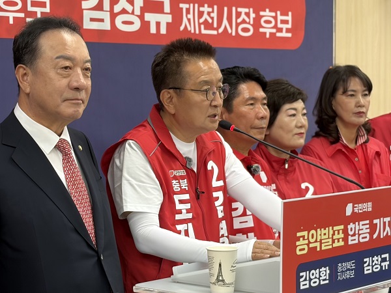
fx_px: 587
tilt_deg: -3.1
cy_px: 146
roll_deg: +0.7
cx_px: 196
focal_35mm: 52
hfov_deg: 36.8
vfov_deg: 28.0
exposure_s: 1/60
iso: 40
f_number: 1.6
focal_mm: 5.96
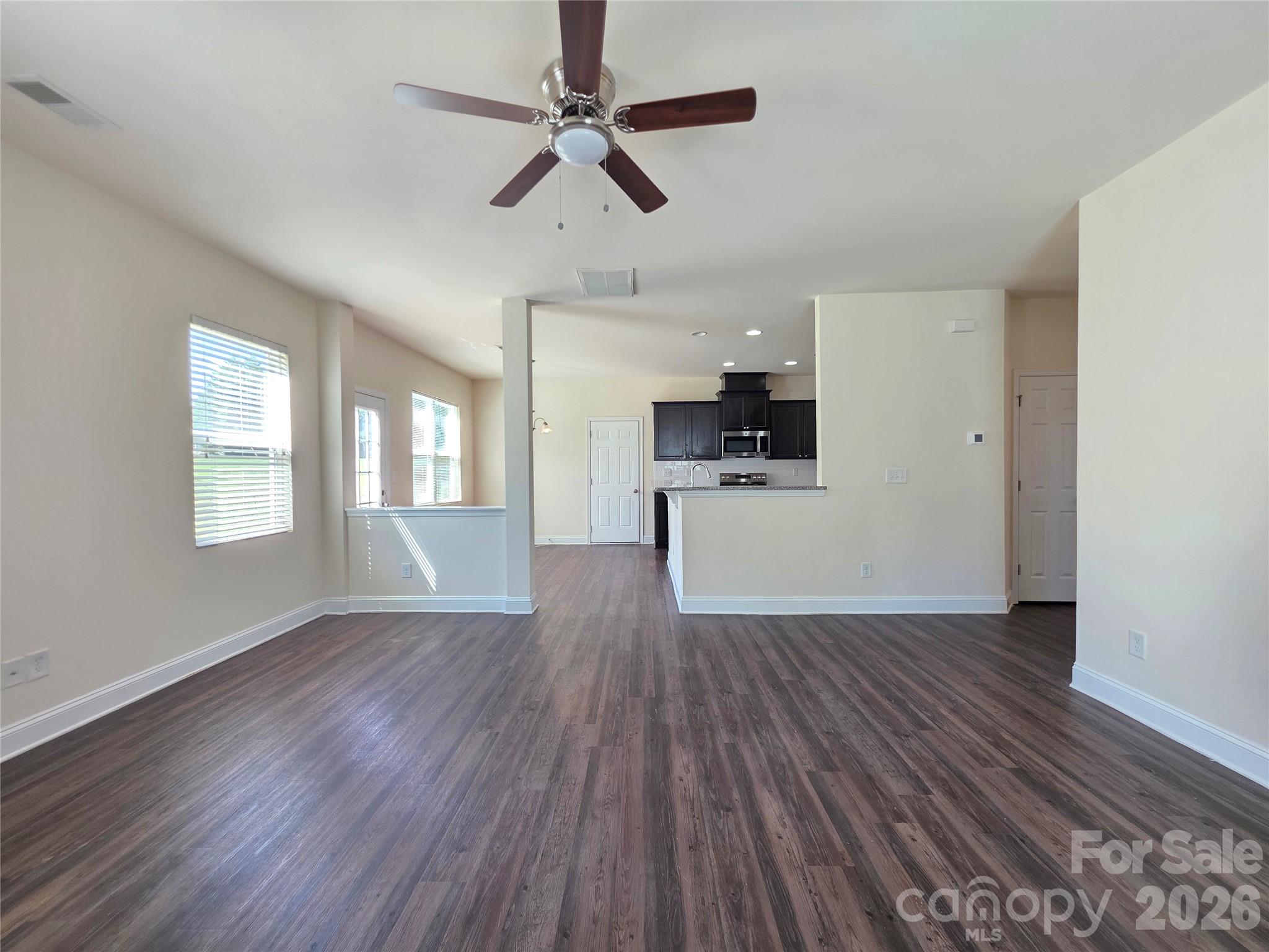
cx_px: 634
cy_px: 476
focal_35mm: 13
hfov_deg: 106.2
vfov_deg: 89.9
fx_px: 477
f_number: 1.9
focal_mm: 2.2
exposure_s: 1/120
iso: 100
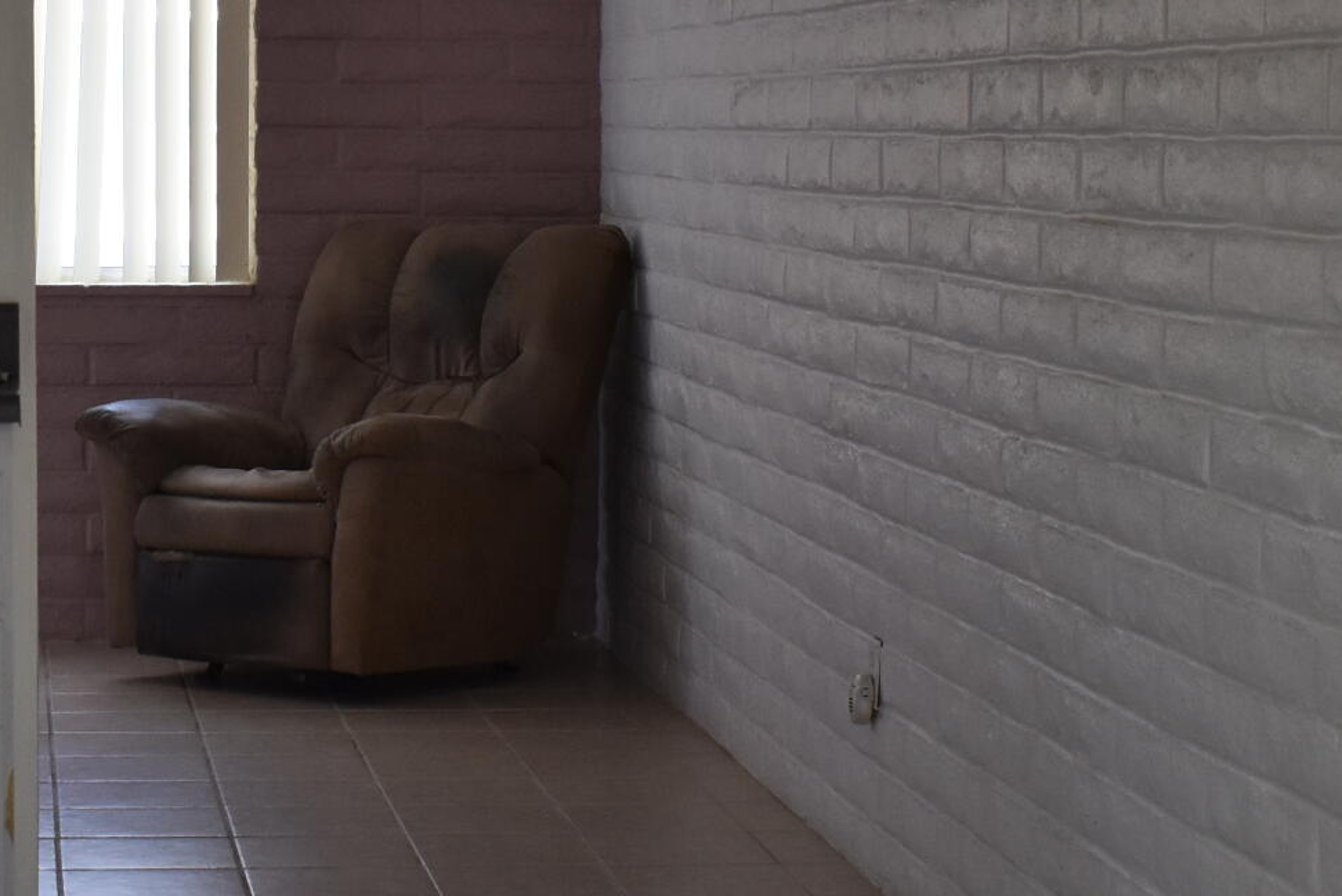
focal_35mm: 107
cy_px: 376
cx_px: 289
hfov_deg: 19.0
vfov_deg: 12.9
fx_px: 3973
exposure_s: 1/250
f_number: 3.8
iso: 720
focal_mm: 23
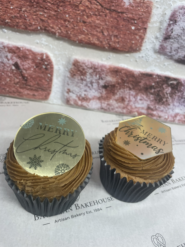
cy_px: 124
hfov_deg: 53.1
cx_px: 92
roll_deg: -11.8
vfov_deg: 67.3
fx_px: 185
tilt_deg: -34.9
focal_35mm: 26
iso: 80
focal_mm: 4.2
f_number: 1.6
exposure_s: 1/100
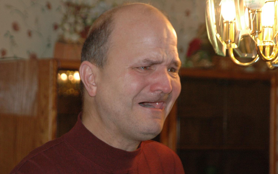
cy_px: 91
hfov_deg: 13.7
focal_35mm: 153
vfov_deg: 8.6
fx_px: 1159
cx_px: 140
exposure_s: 1/60
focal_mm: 98
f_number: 5.6
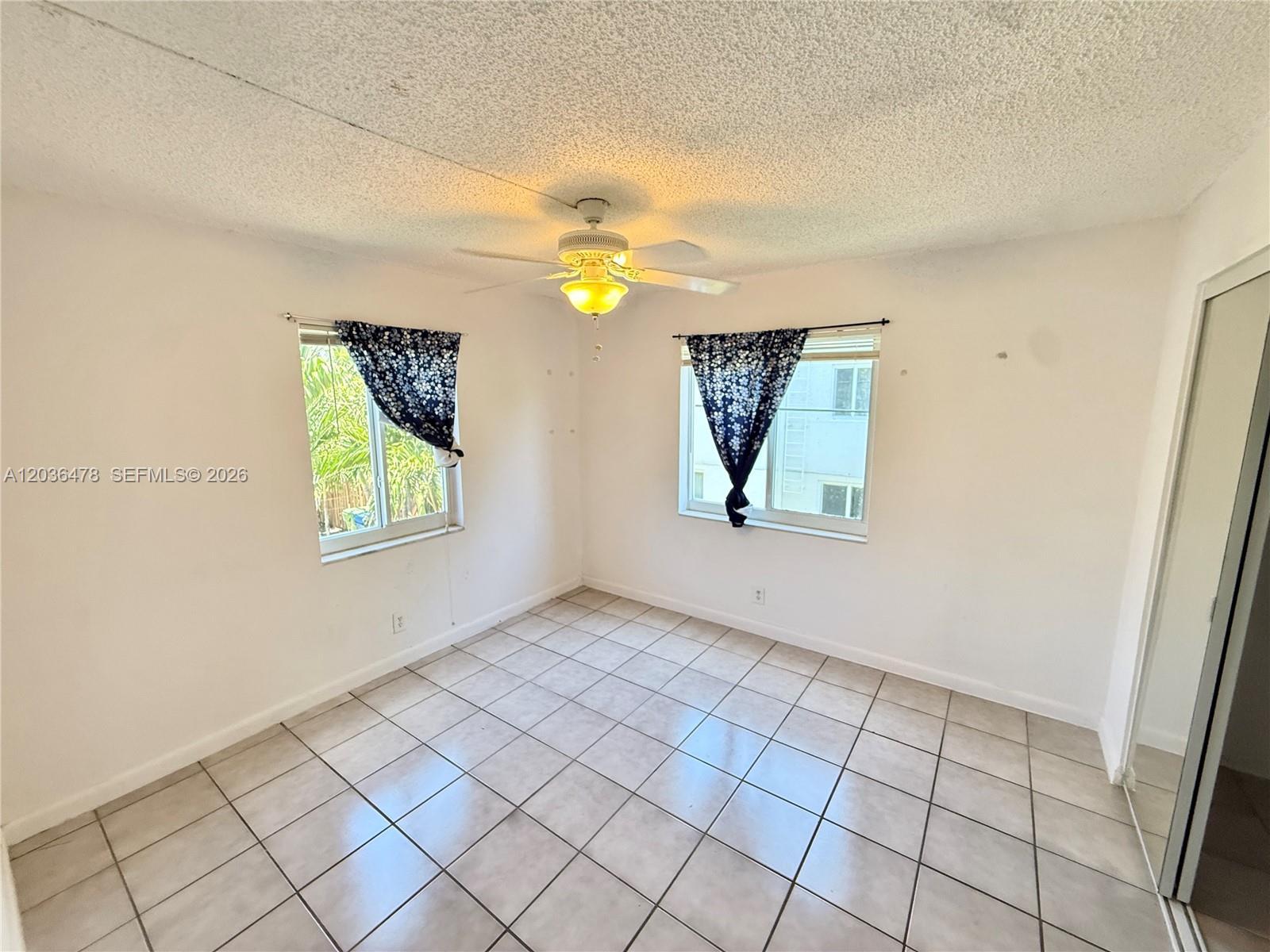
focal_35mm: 14
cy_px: 476
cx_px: 635
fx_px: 514
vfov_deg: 85.7
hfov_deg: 102.1
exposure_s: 1/120
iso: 320
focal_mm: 2.22
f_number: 2.2
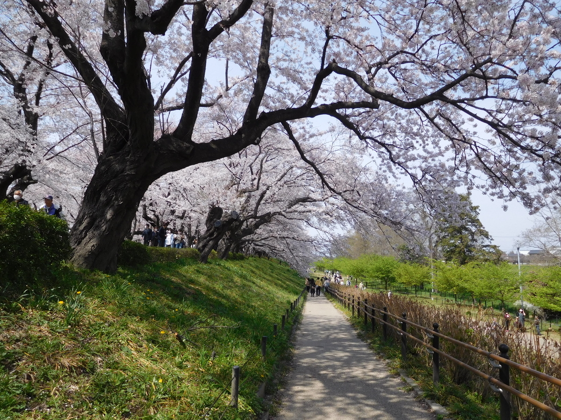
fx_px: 405
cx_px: 280
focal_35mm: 25
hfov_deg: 69.4
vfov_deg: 54.9
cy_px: 210
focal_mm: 4.5
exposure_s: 1/1000
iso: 125
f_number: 3.4
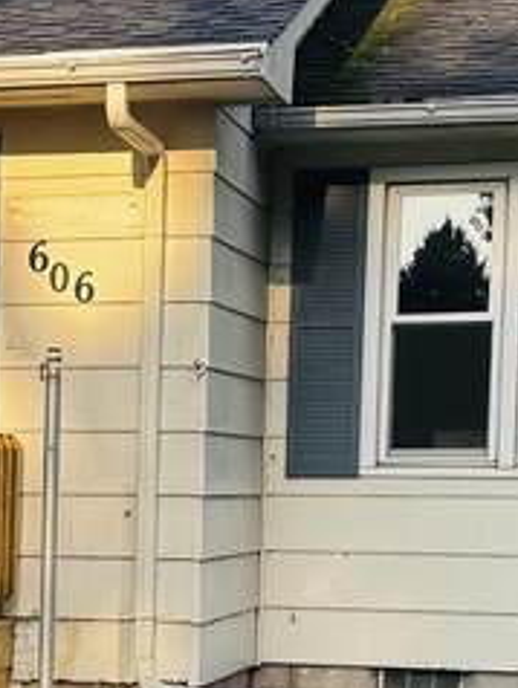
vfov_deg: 15.0
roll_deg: -0.9
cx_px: -203
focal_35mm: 129
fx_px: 2569
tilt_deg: -5.0
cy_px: 659
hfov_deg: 11.2
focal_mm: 6.76
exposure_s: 1/1026
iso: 80
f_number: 1.78
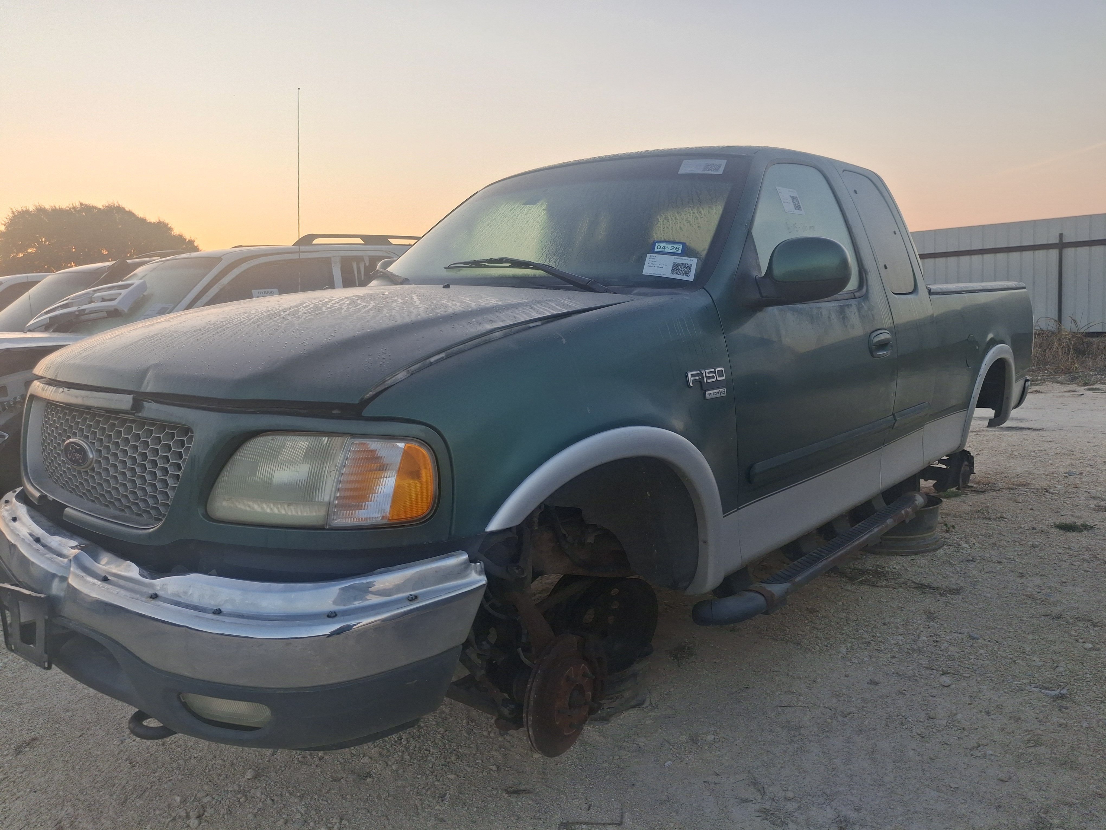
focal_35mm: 25
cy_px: 415
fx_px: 799
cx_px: 553
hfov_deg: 69.4
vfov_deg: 54.9
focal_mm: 4.69
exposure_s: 1/314
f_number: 1.8
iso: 32
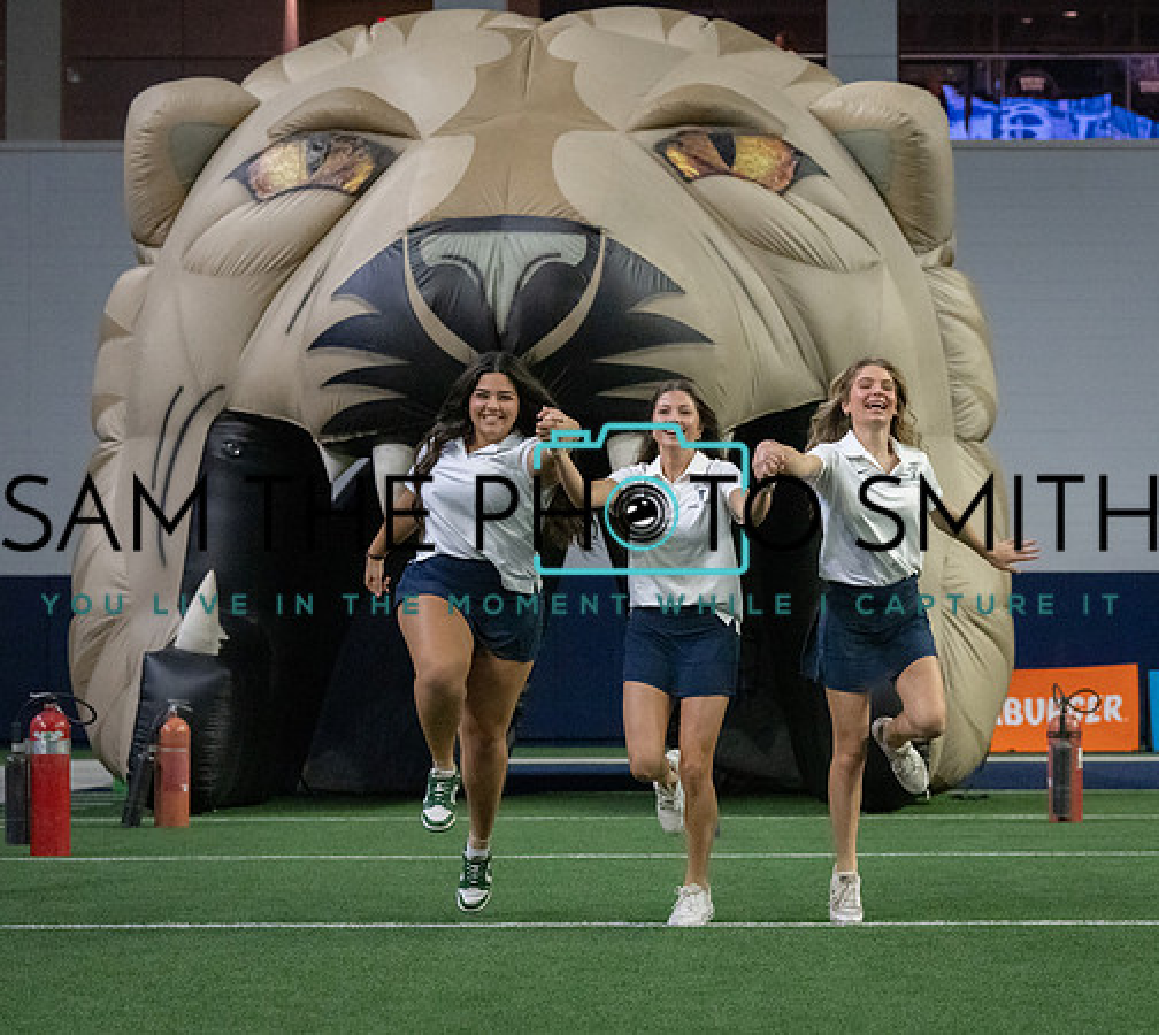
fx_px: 3711
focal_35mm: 103
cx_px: 731
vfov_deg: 15.9
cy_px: 594
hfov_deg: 17.7
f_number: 4
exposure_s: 1/1250
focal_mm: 70
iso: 8000
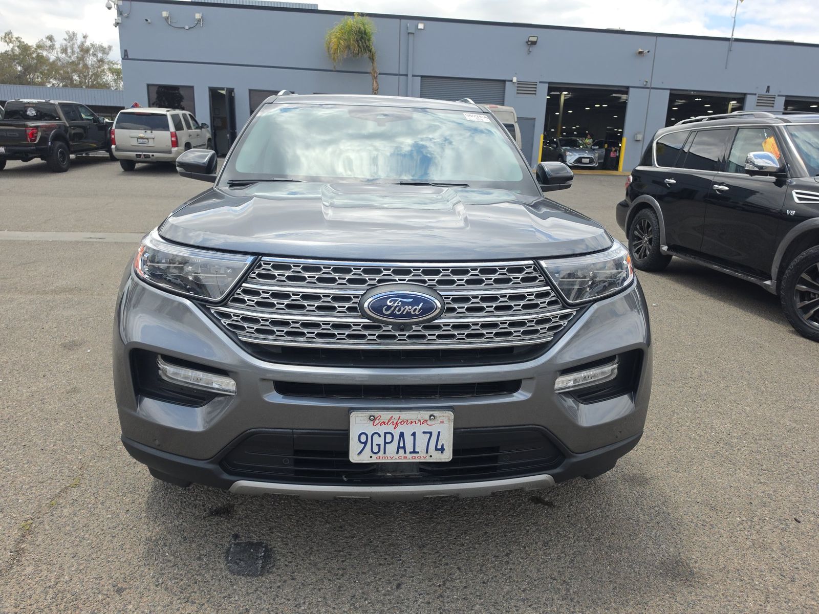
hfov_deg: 73.9
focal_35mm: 23
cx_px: 410
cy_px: 307
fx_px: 544
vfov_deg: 58.9
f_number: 1.4
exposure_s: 1/3473
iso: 63
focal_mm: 6.5
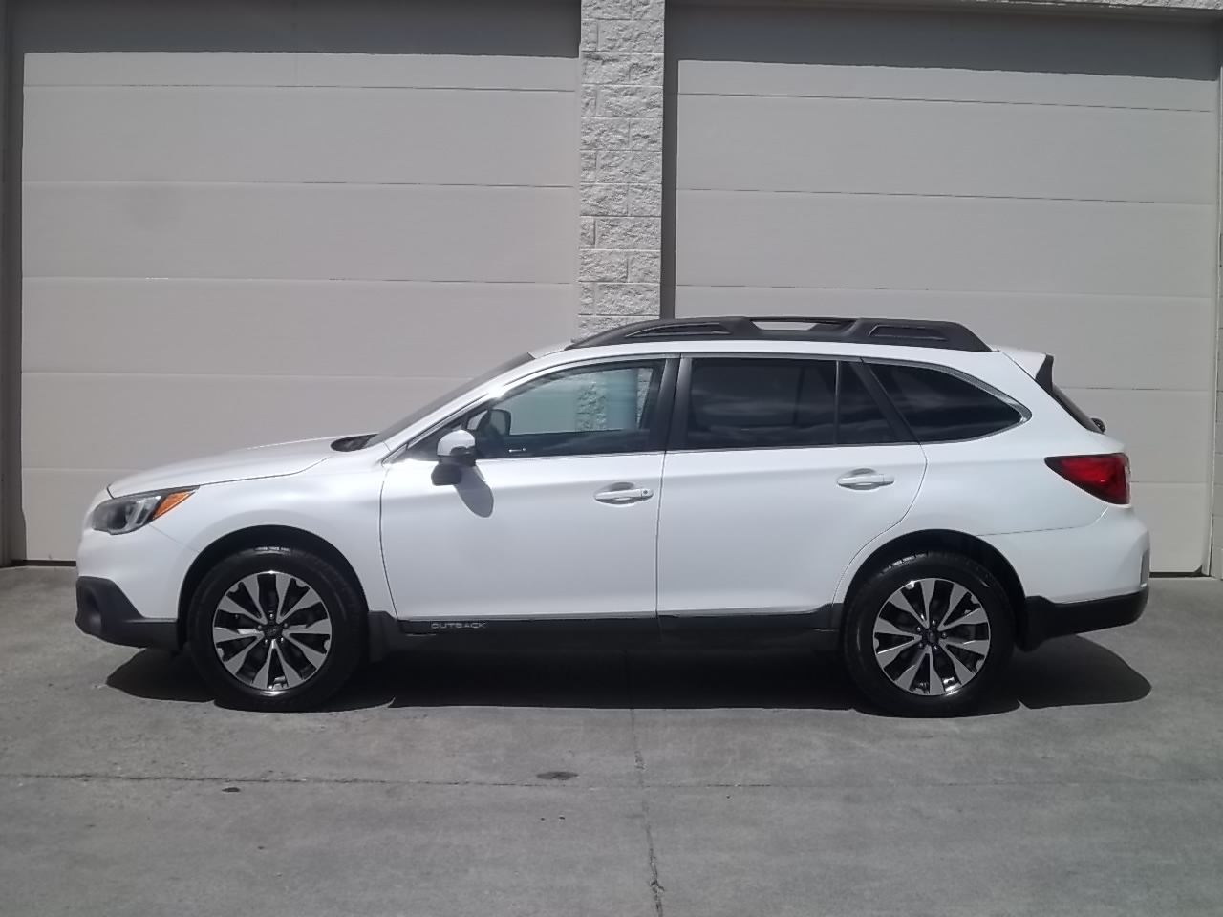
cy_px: 458
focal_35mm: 47
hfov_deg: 40.4
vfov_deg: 30.9
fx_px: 1661
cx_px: 612
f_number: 10.28
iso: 64
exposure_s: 1/320
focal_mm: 8.3
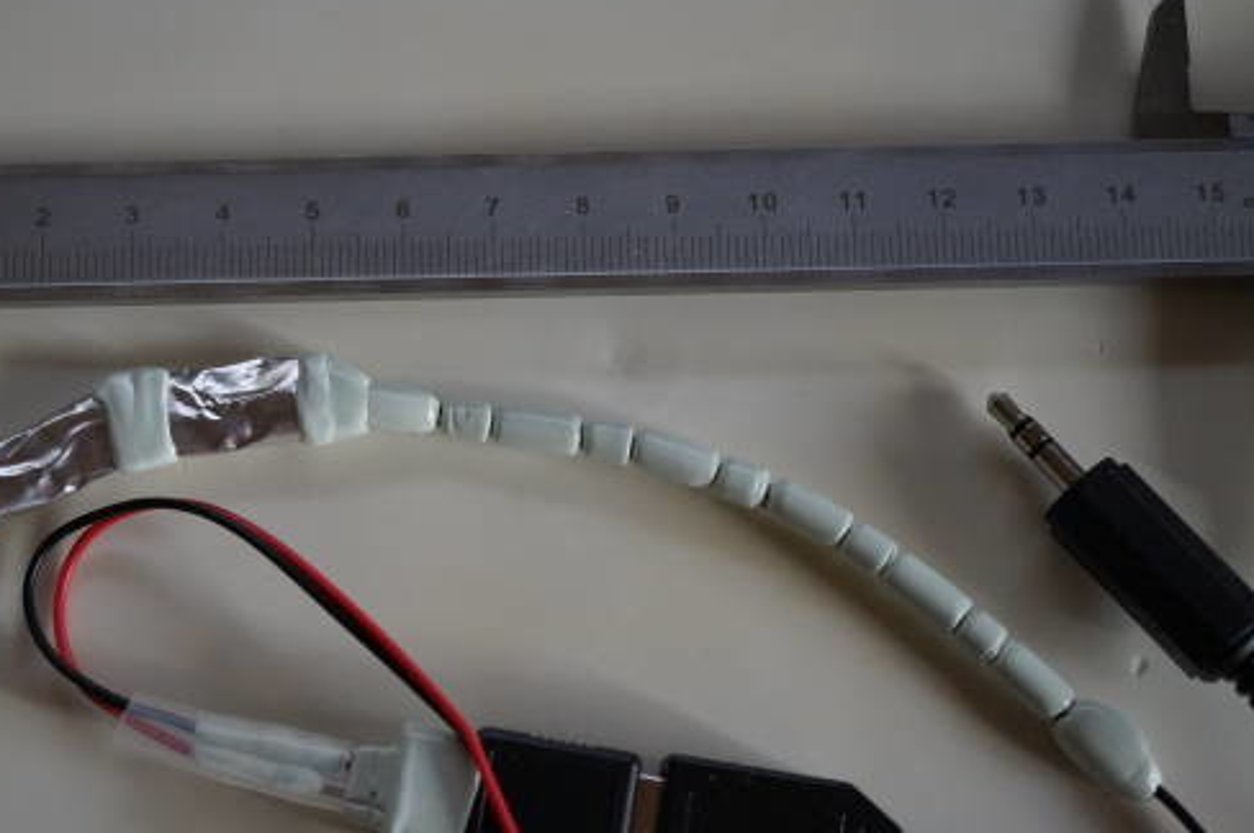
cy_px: 454
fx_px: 2052
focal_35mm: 59
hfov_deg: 33.8
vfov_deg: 22.9
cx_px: 463
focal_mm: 30
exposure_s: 1/160
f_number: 4
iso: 1250
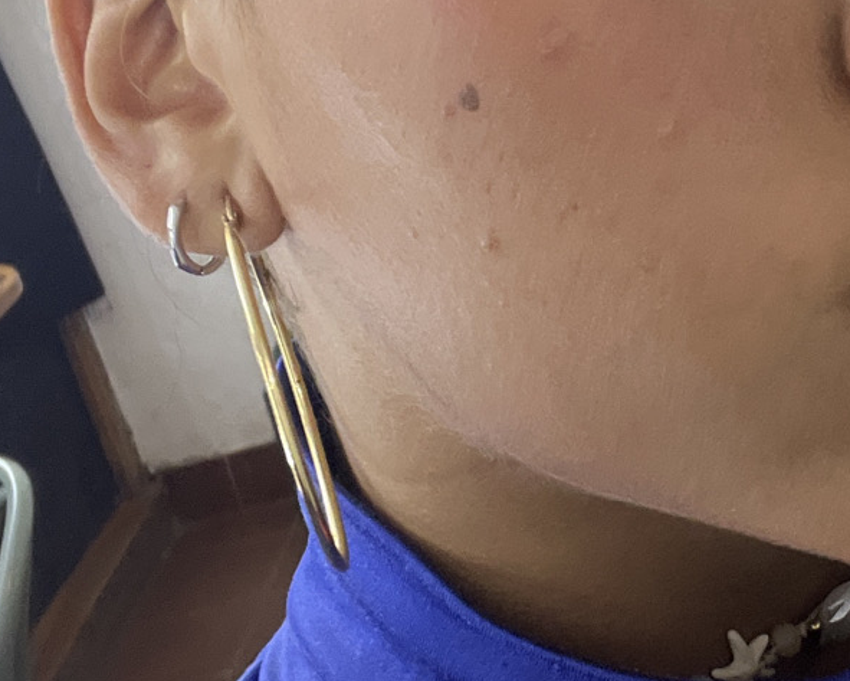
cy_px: 154
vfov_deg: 20.0
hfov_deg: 23.9
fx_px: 1912
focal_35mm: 76
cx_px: 854
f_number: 2.2
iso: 160
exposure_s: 1/60
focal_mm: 2.71
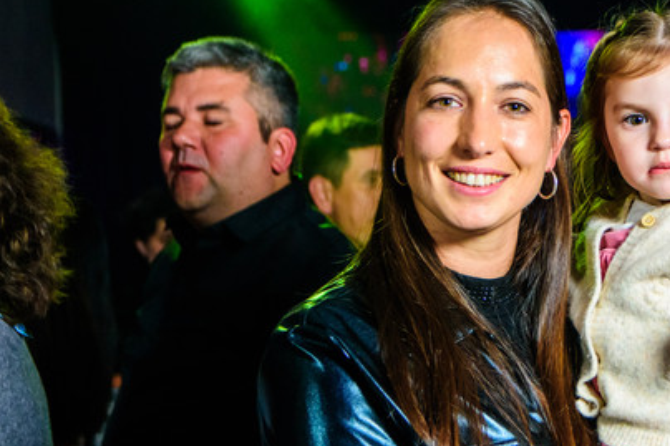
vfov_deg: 12.8
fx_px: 1990
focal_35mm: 107
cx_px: 517
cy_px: 253
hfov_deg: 19.0
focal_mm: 45
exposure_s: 1/200
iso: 1600
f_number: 3.5
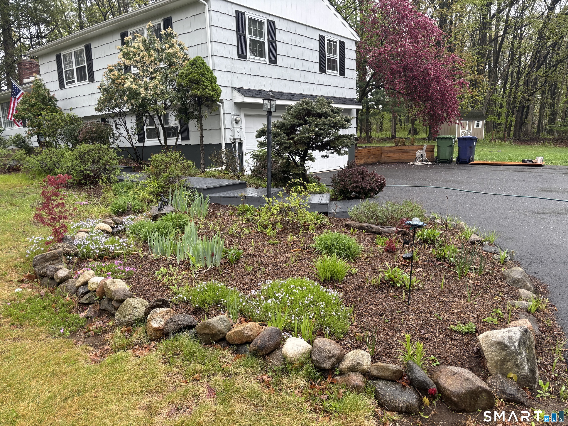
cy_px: 213
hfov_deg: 67.3
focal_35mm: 26
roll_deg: +2.3
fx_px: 427
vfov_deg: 53.1
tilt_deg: -9.2
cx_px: 284
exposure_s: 1/181
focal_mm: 5.96
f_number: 1.6
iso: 40
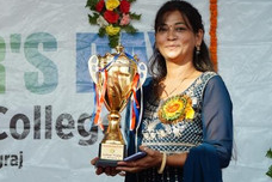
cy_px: 128
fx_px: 959
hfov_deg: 16.1
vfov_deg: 10.8
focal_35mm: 127
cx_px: 92
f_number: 6.3
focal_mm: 58
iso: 320
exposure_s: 1/160
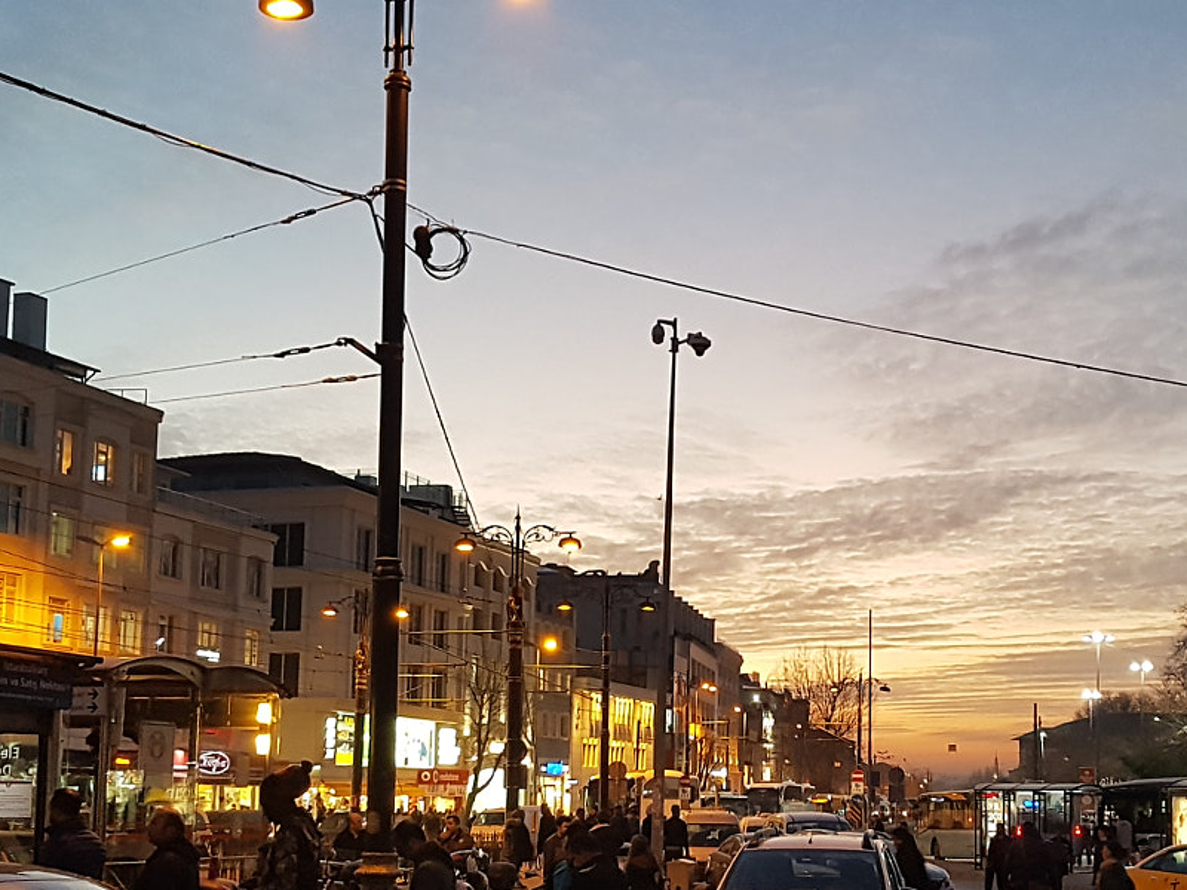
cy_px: 558
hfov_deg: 36.5
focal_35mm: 52
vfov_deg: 27.9
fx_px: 1783
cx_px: 776
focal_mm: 4.2
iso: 250
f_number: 1.7
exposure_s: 1/50
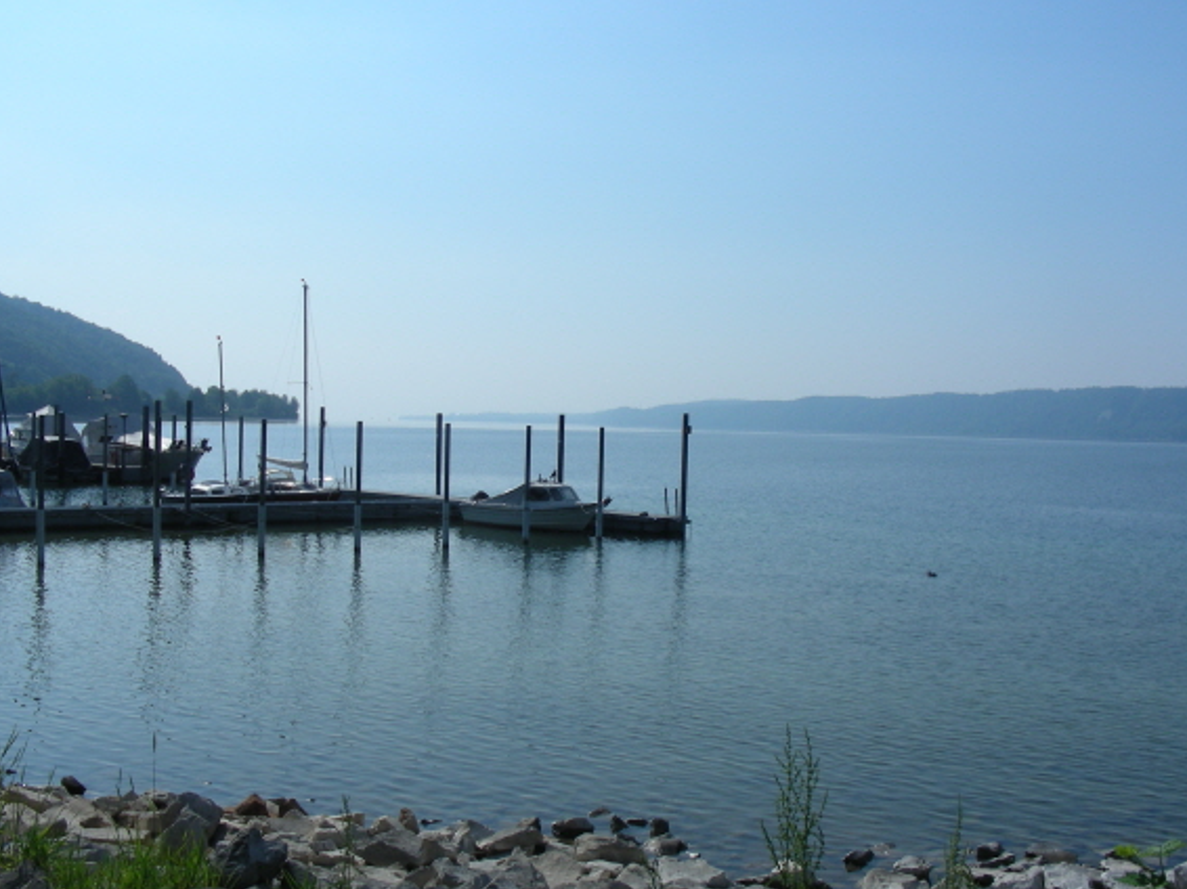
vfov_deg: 33.6
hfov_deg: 43.9
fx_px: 1474
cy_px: 463
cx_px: 594
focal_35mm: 43
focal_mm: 6.3
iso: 50
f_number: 5.6
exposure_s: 1/584
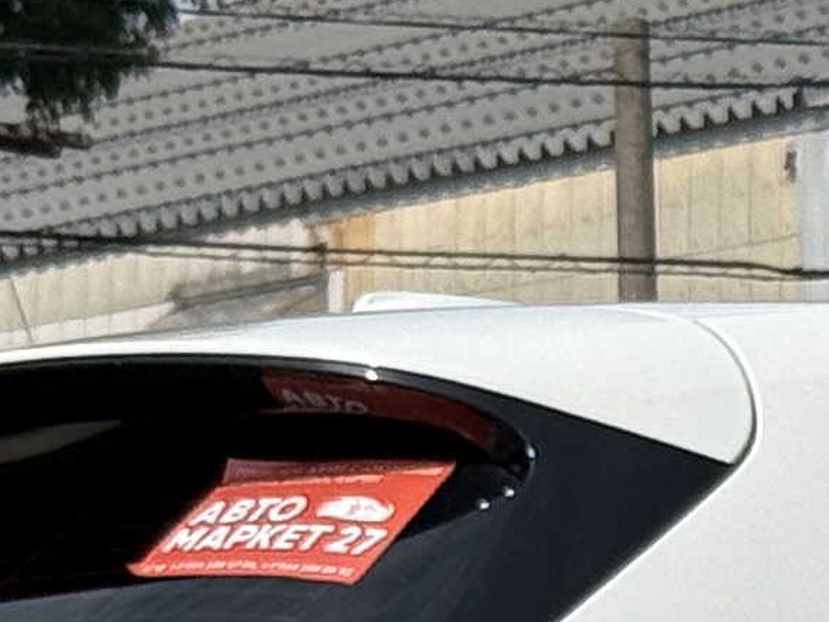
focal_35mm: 336
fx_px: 8047
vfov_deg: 4.4
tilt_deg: +1.5
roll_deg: -0.1
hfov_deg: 5.8
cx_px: 1492
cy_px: 1247
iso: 80
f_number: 1.78
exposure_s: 1/11364
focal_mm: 6.76
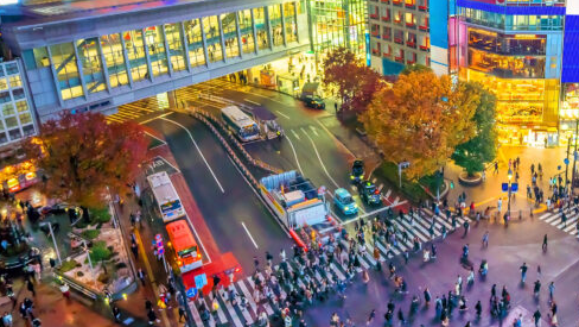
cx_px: 498
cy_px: 100
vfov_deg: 35.2
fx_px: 507
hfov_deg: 53.6
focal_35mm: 33
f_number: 4
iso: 320
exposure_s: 1/30
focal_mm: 10
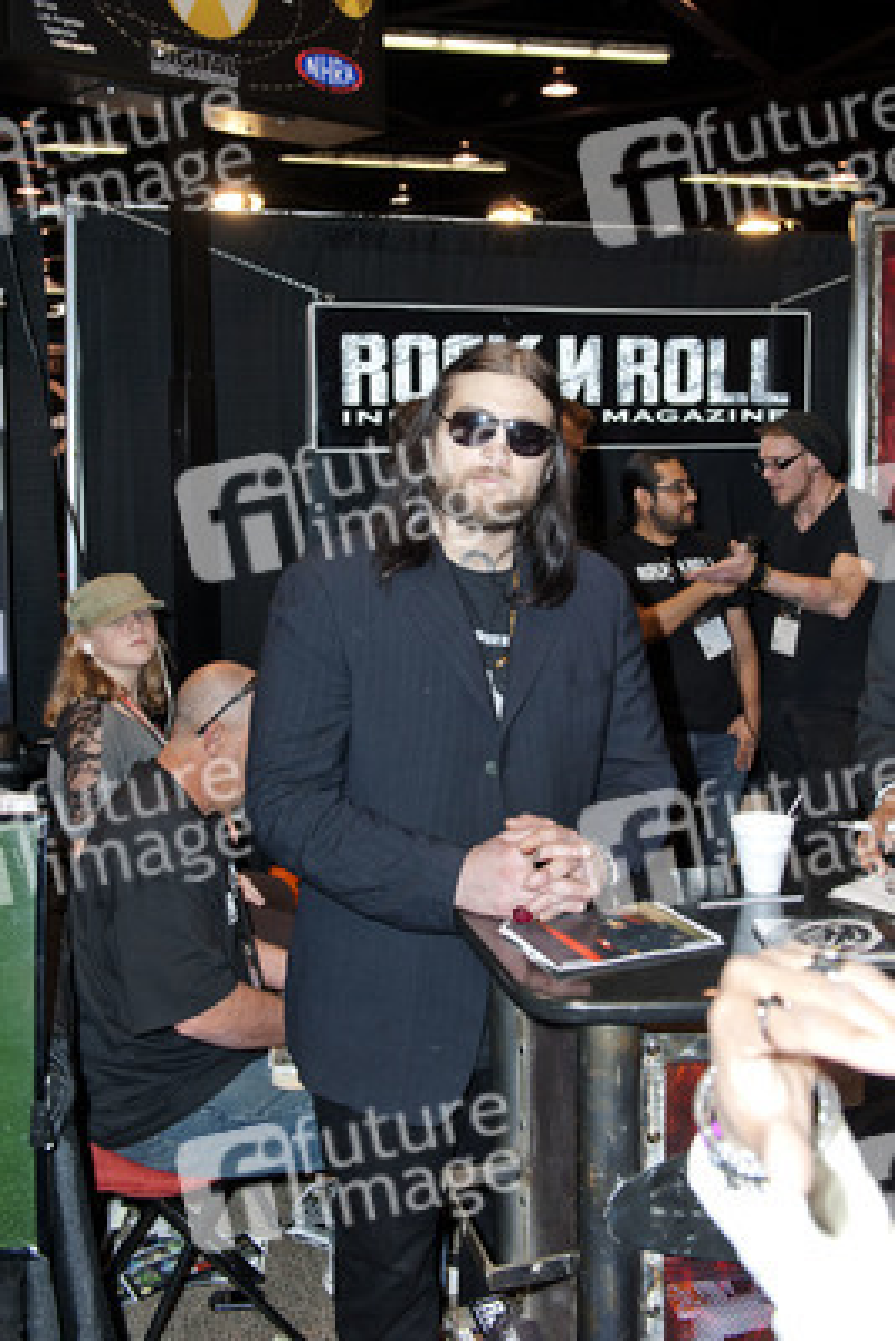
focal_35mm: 32
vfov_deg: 58.7
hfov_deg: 41.1
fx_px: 1192
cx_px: 448
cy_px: 670
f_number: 5
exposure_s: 1/320
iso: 500
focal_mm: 32
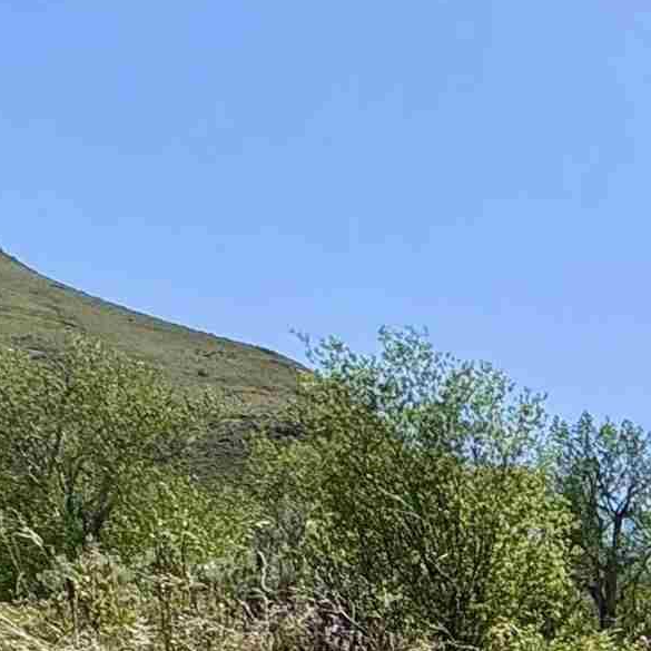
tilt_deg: -6.3
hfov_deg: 18.0
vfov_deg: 22.4
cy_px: 938
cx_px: 1311
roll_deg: -3.5
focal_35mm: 65
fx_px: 1383
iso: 50
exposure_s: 1/2028
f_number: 2.2
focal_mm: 2.22
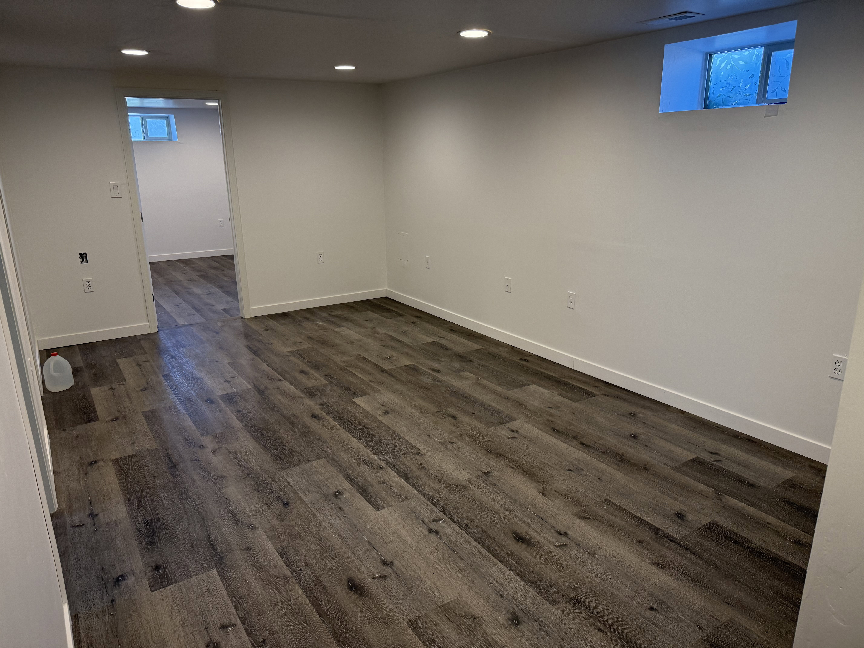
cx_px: 432
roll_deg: +0.6
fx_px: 599
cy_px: 324
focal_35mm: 24
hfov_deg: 71.6
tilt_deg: -15.7
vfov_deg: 56.8
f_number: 1.78
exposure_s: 1/183
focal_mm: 6.76
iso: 200
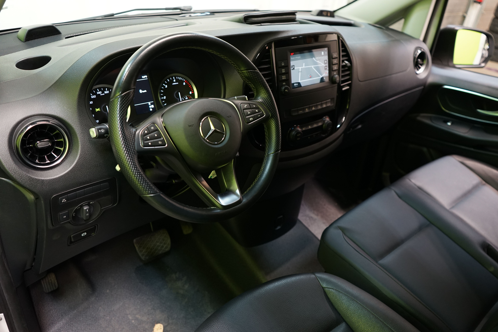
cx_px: 249
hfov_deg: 65.5
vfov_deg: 46.4
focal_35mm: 28
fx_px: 387
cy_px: 166
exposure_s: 1/30
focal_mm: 28
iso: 1000
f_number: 3.5
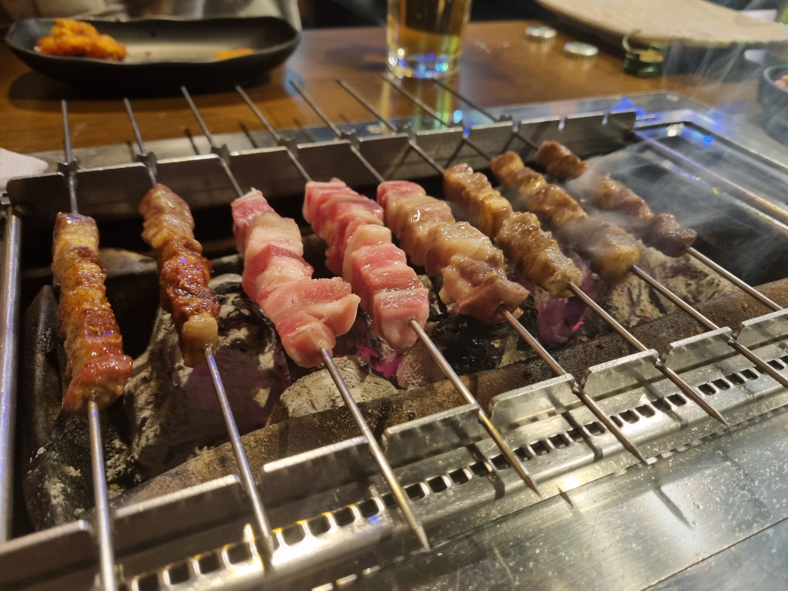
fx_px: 592
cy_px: 296
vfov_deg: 53.1
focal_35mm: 26
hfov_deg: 67.3
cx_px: 394
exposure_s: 1/40
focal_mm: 5.4
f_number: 1.8
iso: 400
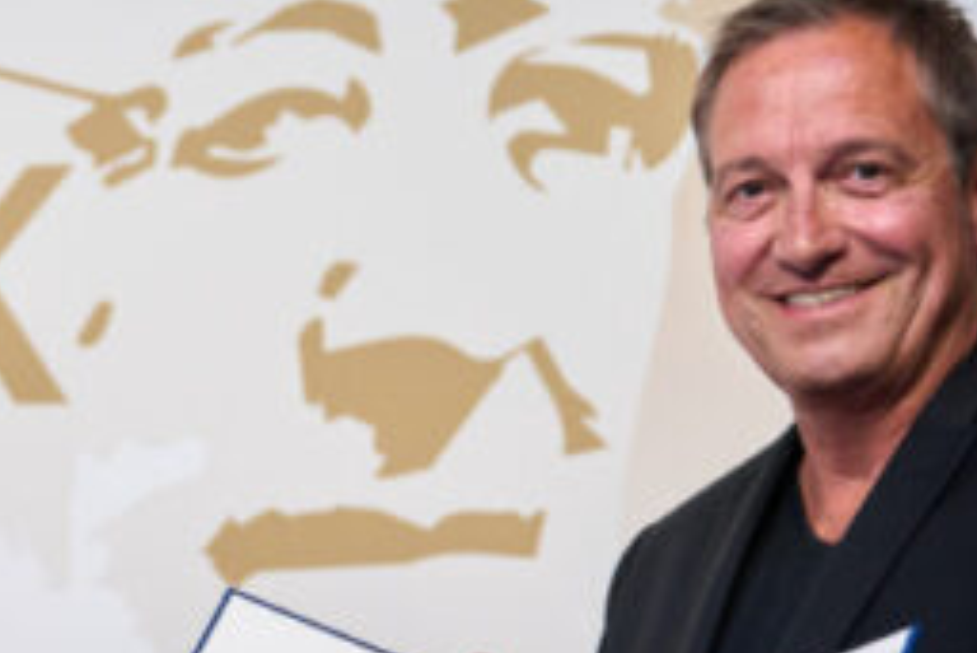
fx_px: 2851
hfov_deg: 19.2
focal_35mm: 105
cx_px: 153
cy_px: 577
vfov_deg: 13.0
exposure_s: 1/125
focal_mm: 35
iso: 640
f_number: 2.8
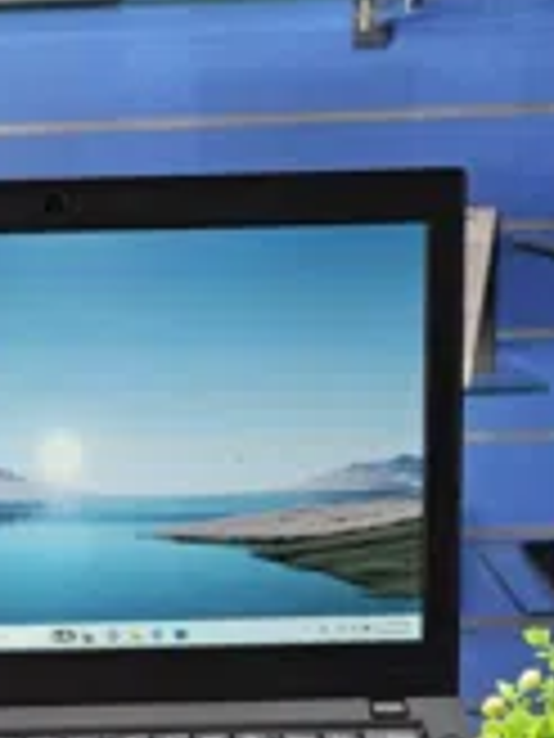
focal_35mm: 56
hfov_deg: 25.4
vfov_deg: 32.2
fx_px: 1195
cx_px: 72
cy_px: 698
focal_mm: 6.3
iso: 100
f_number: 1.7
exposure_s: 1/100
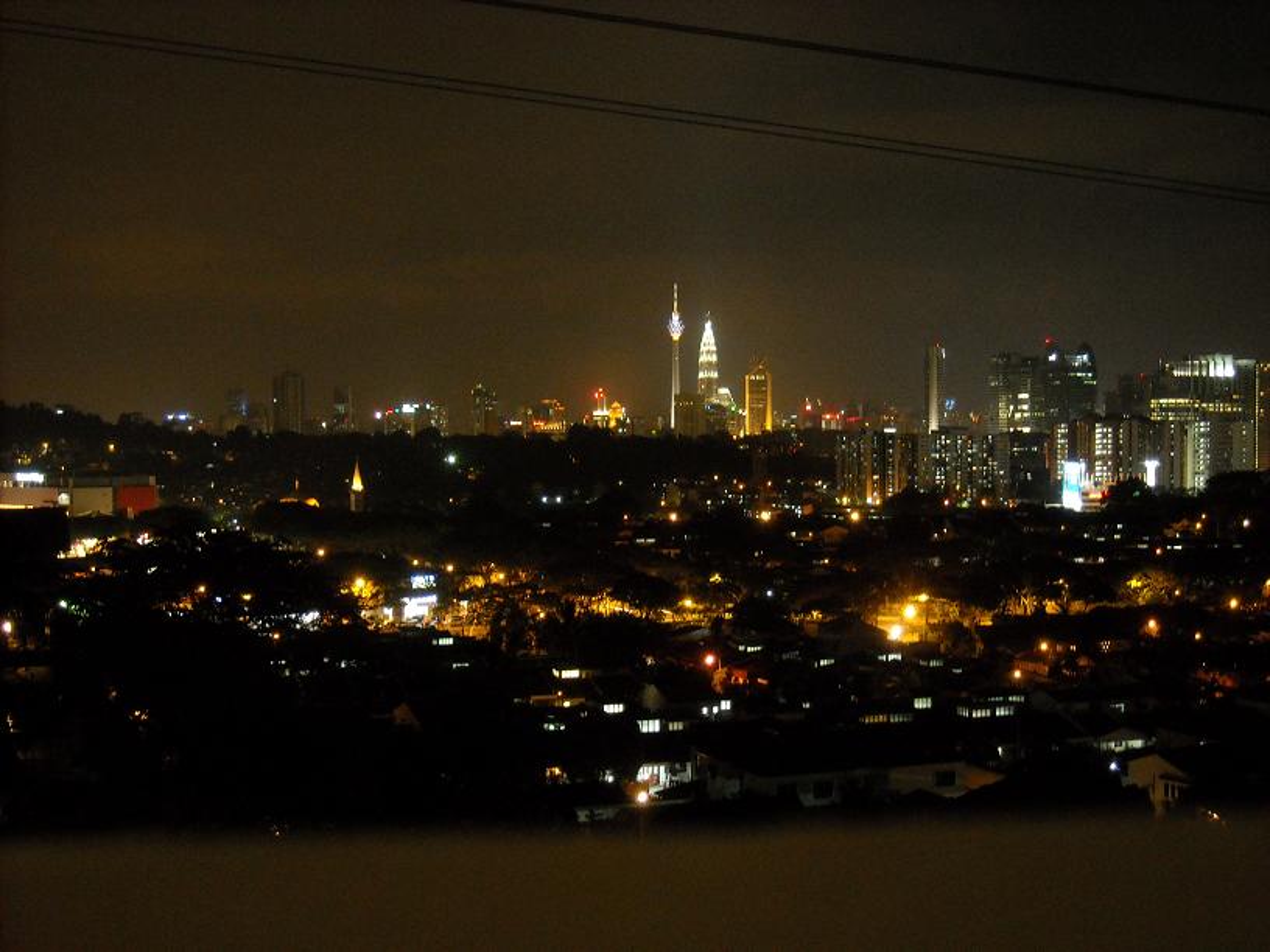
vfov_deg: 27.0
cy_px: 476
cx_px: 635
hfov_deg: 35.5
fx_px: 1981
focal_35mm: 54
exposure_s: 1/2
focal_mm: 8.85
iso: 400
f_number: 3.3
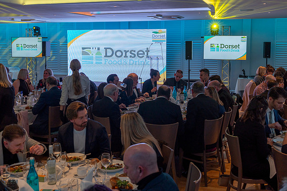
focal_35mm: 44
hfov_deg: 44.9
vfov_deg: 30.7
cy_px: 72
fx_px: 347
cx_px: 141
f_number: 4.5
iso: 125
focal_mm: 35
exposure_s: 1/60
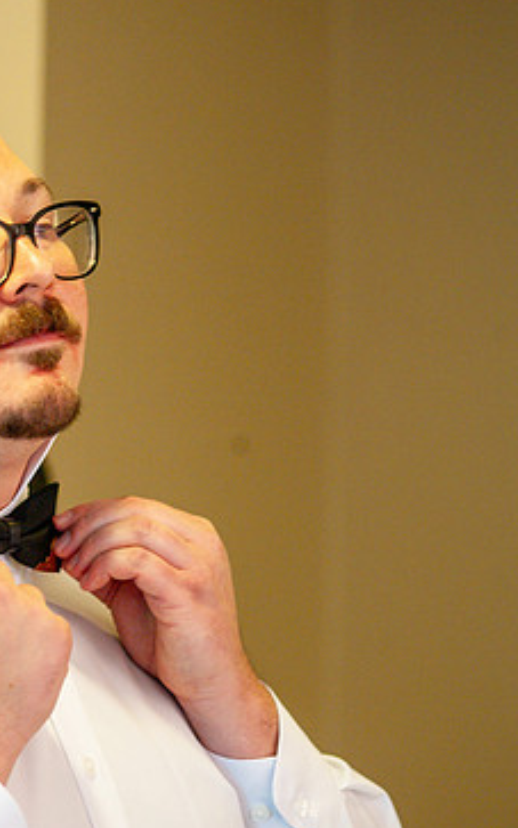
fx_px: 3861
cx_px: -78
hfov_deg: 7.6
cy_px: 406
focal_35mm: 171
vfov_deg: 12.2
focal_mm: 105
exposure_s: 1/160
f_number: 4
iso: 2000
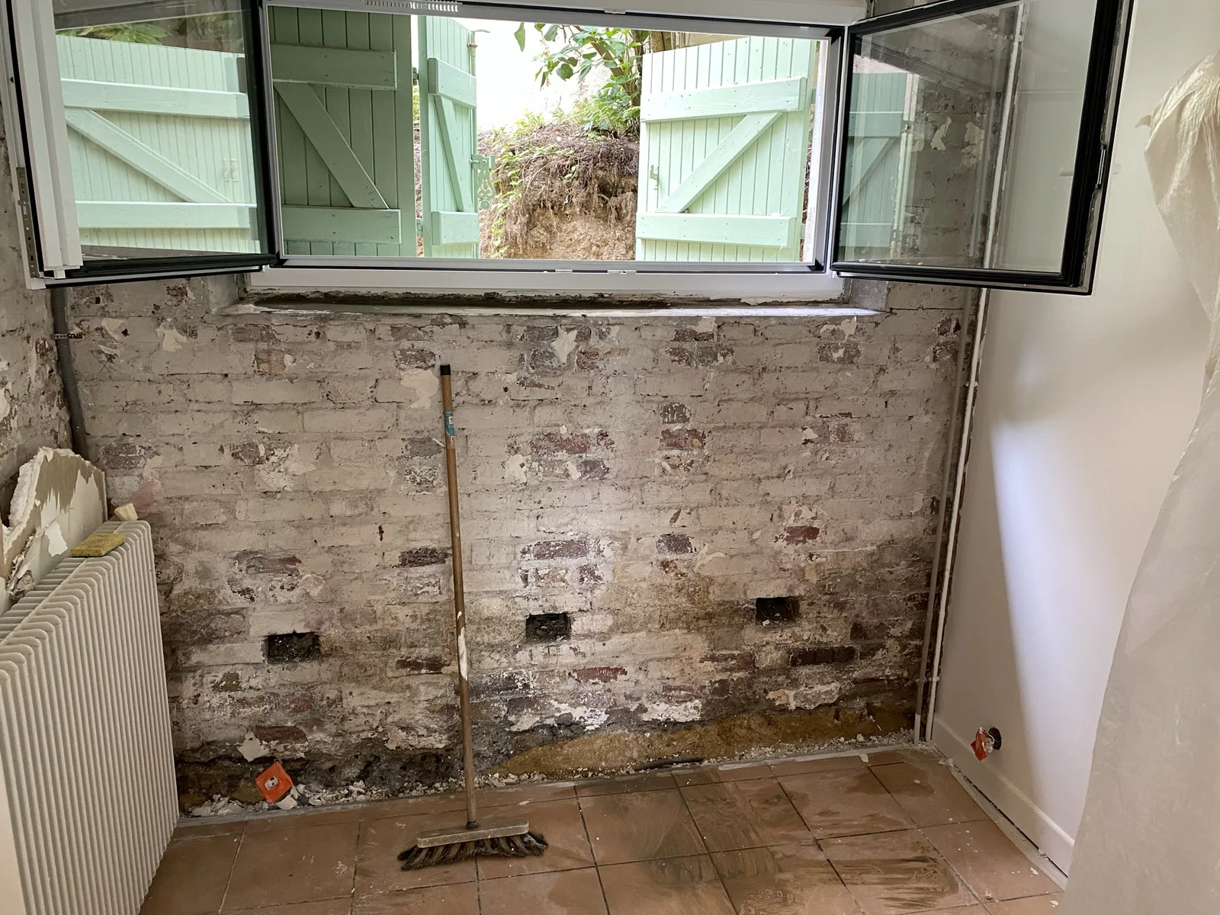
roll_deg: -1.1
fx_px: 916
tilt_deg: -14.8
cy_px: 458
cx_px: 610
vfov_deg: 53.1
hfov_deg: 67.3
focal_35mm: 26
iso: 160
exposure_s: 1/60
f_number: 1.8
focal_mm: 4.25
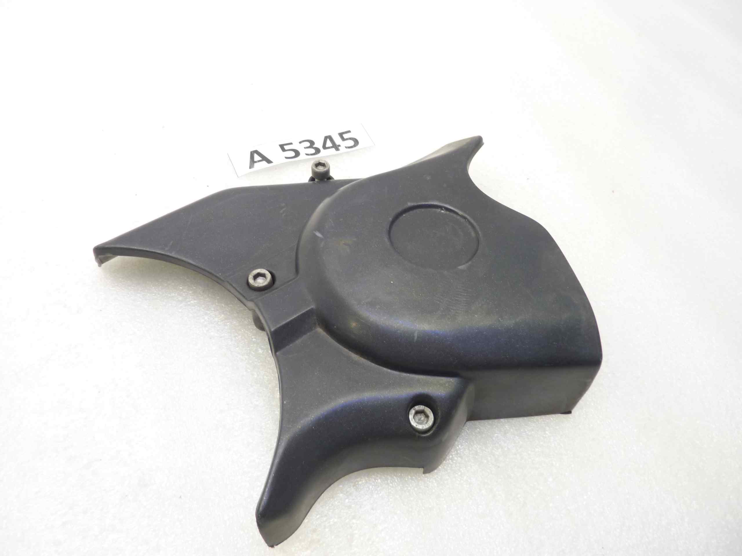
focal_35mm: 25
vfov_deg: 54.9
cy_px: 278
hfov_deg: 69.4
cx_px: 371
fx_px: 536
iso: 80
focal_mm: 4.1
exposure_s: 1/8
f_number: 3.3
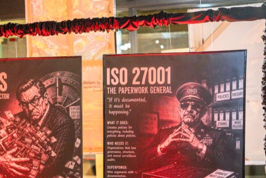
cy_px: 132
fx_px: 488
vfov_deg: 20.5
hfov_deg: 29.2
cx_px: 24
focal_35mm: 66
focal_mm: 35
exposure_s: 1/250
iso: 12800
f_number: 2.2
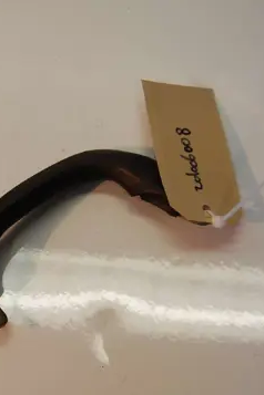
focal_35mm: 80
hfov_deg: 17.0
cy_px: 198
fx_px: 877
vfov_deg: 25.4
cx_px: 55
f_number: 5.6
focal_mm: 35
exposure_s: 1/100
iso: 400
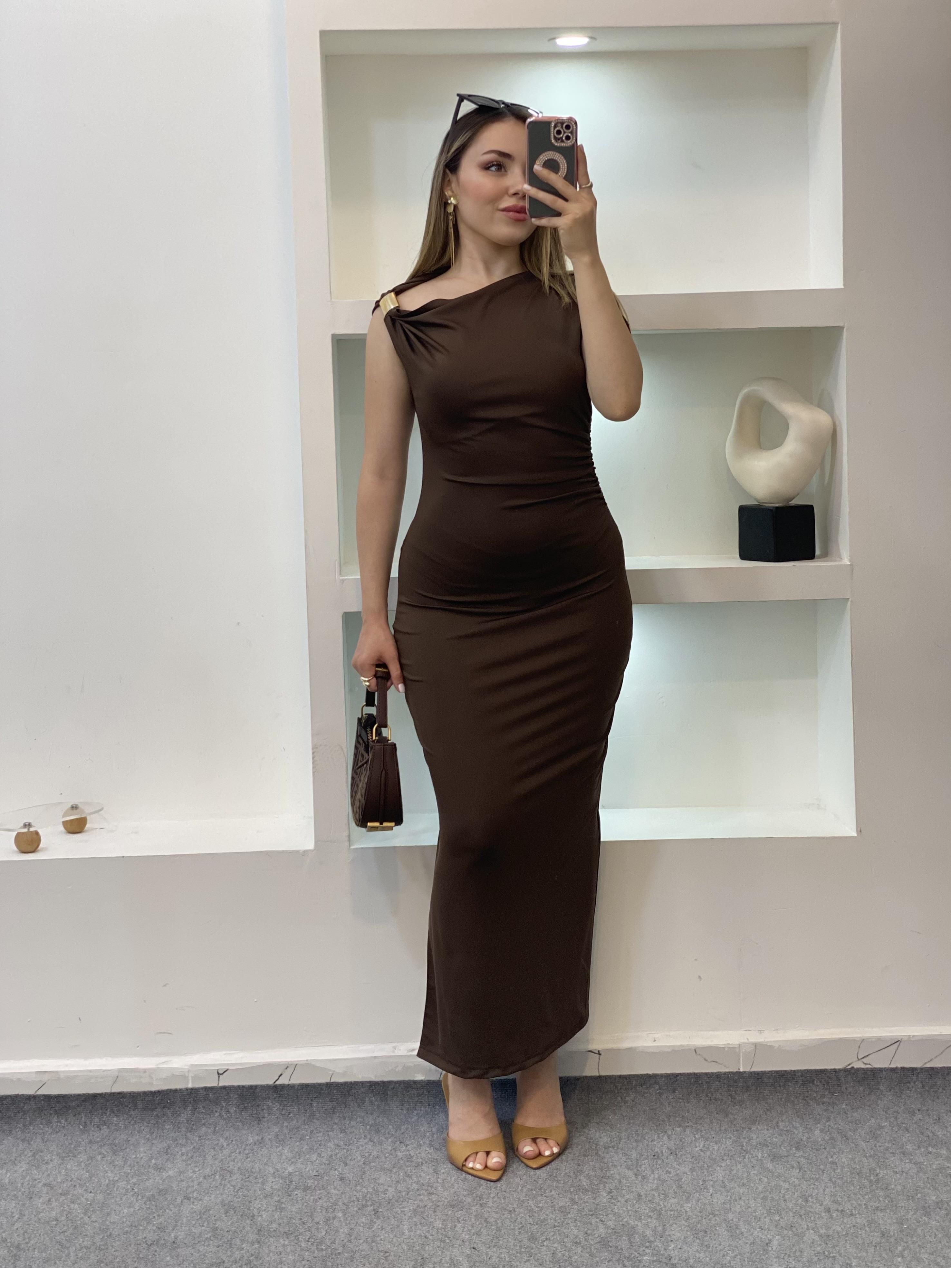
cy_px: 634
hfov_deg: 28.0
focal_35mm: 52
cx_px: 476
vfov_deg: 36.8
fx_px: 1905
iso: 80
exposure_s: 1/100
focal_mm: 6
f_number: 2
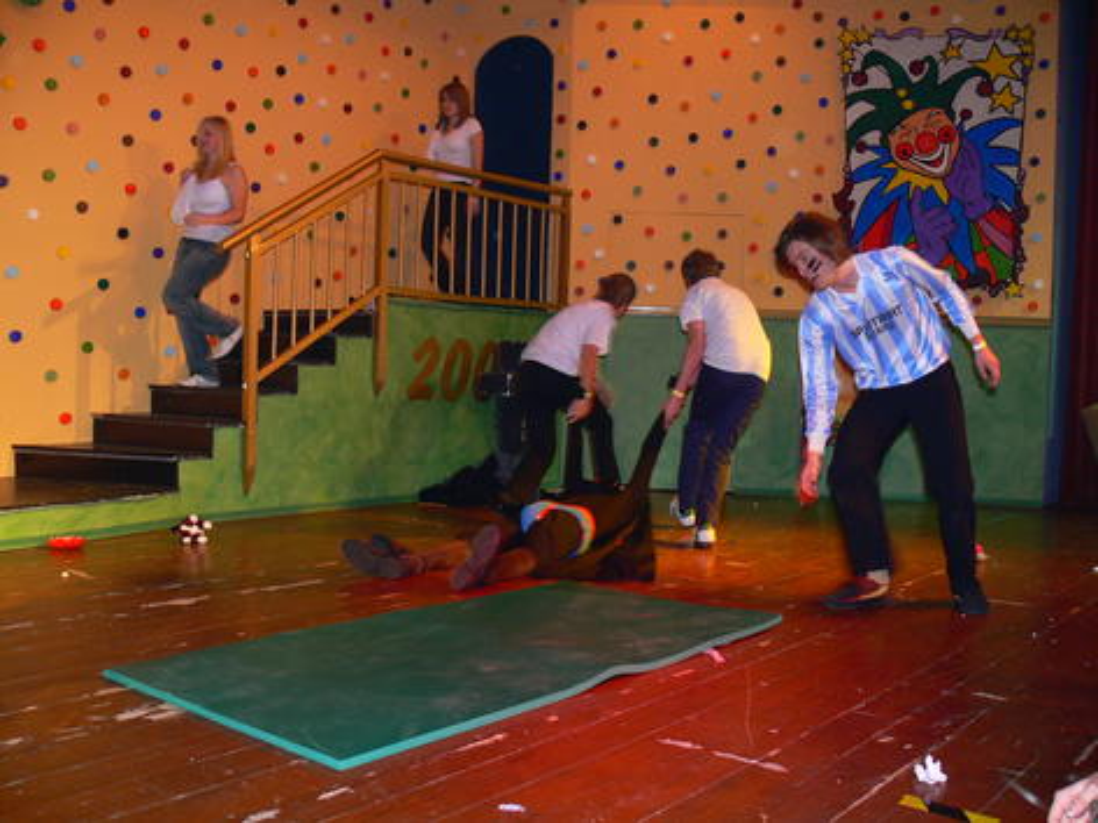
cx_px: 549
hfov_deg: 52.6
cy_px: 412
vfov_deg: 40.7
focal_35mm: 35
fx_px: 1110
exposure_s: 1/30
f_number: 2.8
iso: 100
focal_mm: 7.4
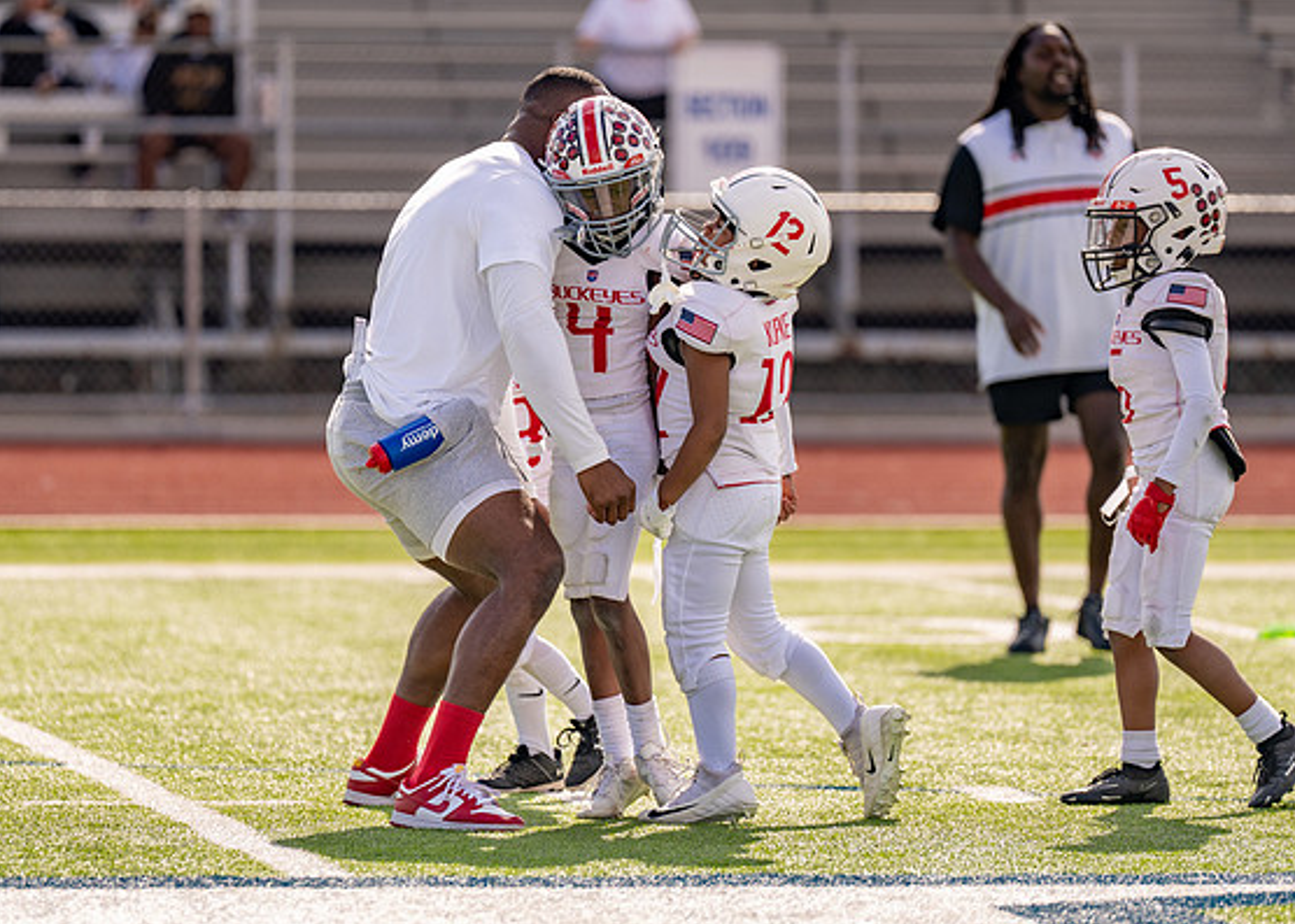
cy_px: 405
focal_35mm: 298
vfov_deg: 4.8
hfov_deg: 6.8
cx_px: 617
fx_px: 10959
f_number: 2.8
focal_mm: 200
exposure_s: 1/2000
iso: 100
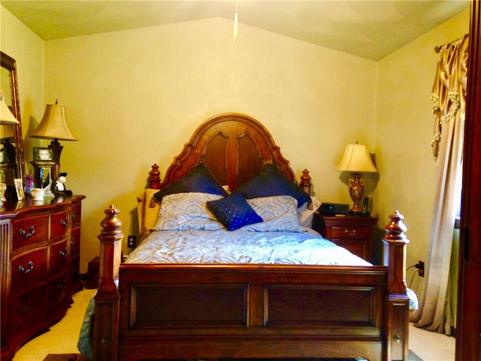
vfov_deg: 42.9
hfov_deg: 55.4
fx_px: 459
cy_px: 180
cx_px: 240
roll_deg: -1.6
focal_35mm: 33
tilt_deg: -1.5
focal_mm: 4.12
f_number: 2.4
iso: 320
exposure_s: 1/20
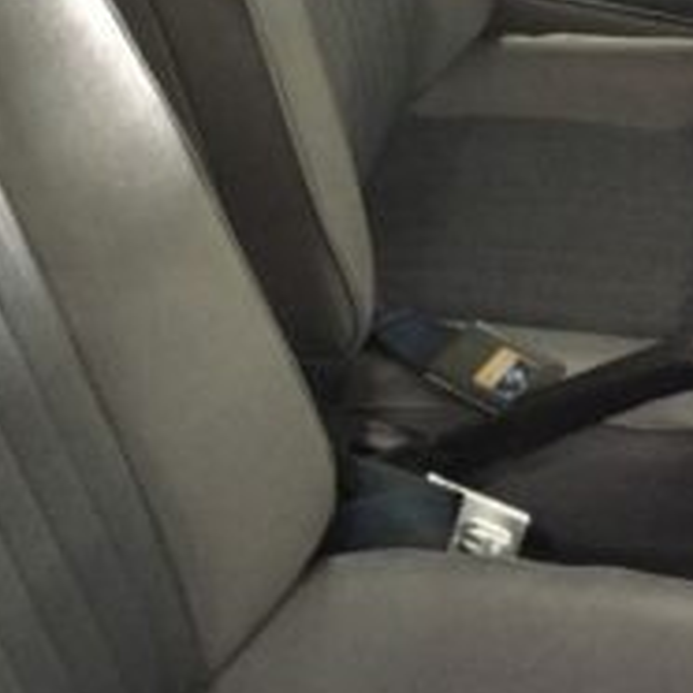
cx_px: 127
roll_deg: -1.1
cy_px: 170
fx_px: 1563
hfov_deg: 24.6
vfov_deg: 24.7
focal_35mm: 69
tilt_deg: -27.9
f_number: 2.2
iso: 400
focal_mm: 4.15
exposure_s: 1/17
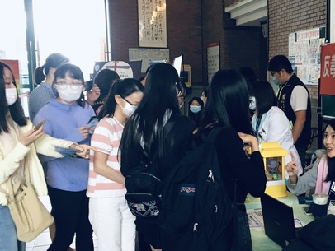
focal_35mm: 50
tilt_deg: -7.3
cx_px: 273
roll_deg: -1.0
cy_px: 144
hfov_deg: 36.7
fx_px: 484
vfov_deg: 29.1
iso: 160
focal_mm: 4.15
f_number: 2.2
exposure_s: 1/30
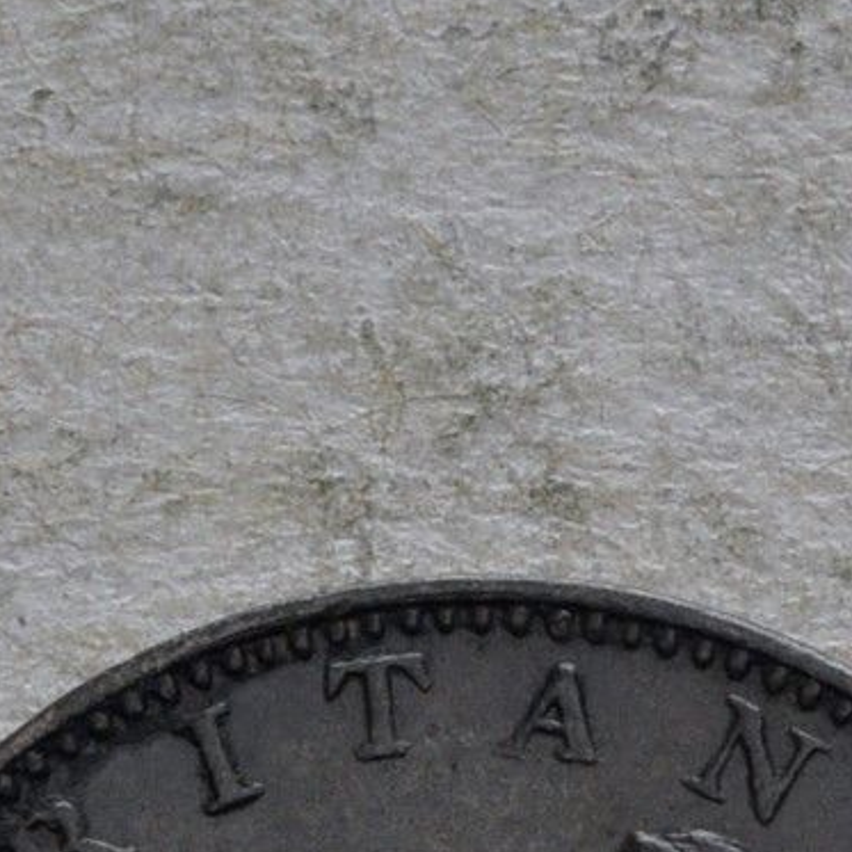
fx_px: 12859
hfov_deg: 3.7
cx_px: 2060
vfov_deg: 3.8
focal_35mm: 462
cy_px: 1528
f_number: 14
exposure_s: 1/250
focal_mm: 55
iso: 400
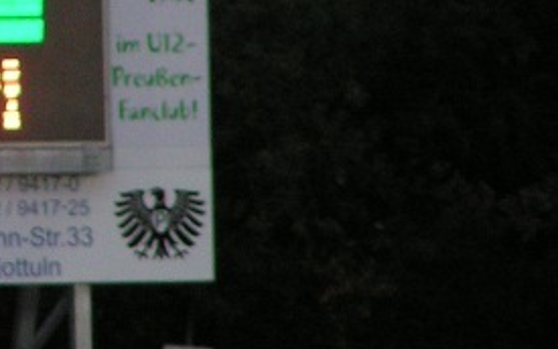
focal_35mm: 1170
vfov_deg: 1.1
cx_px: -185
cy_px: -12
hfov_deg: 1.8
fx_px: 17796
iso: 200
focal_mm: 58
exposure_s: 1/60
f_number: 3.5
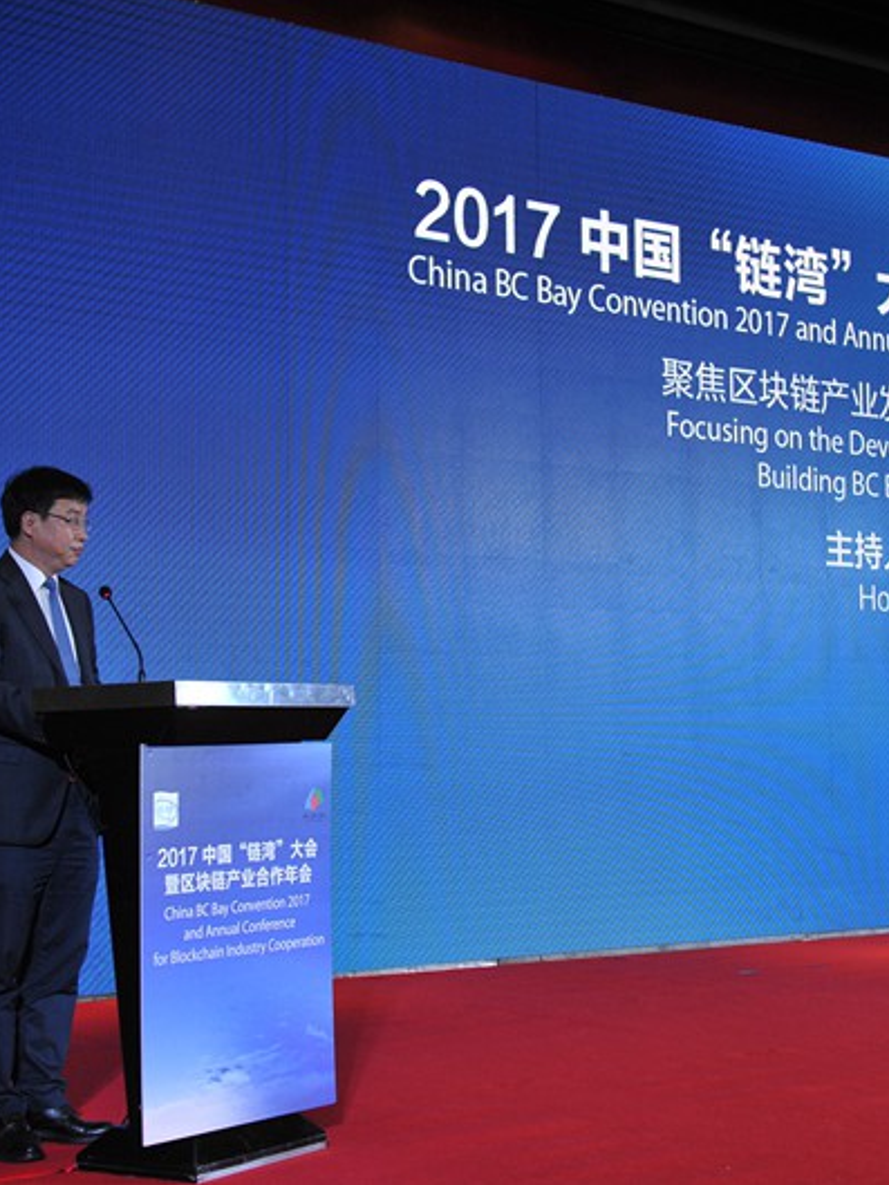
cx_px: 517
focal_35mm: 61
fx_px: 2088
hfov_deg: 24.0
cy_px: 591
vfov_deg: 31.7
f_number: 3.5
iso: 640
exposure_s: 1/200
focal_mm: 42
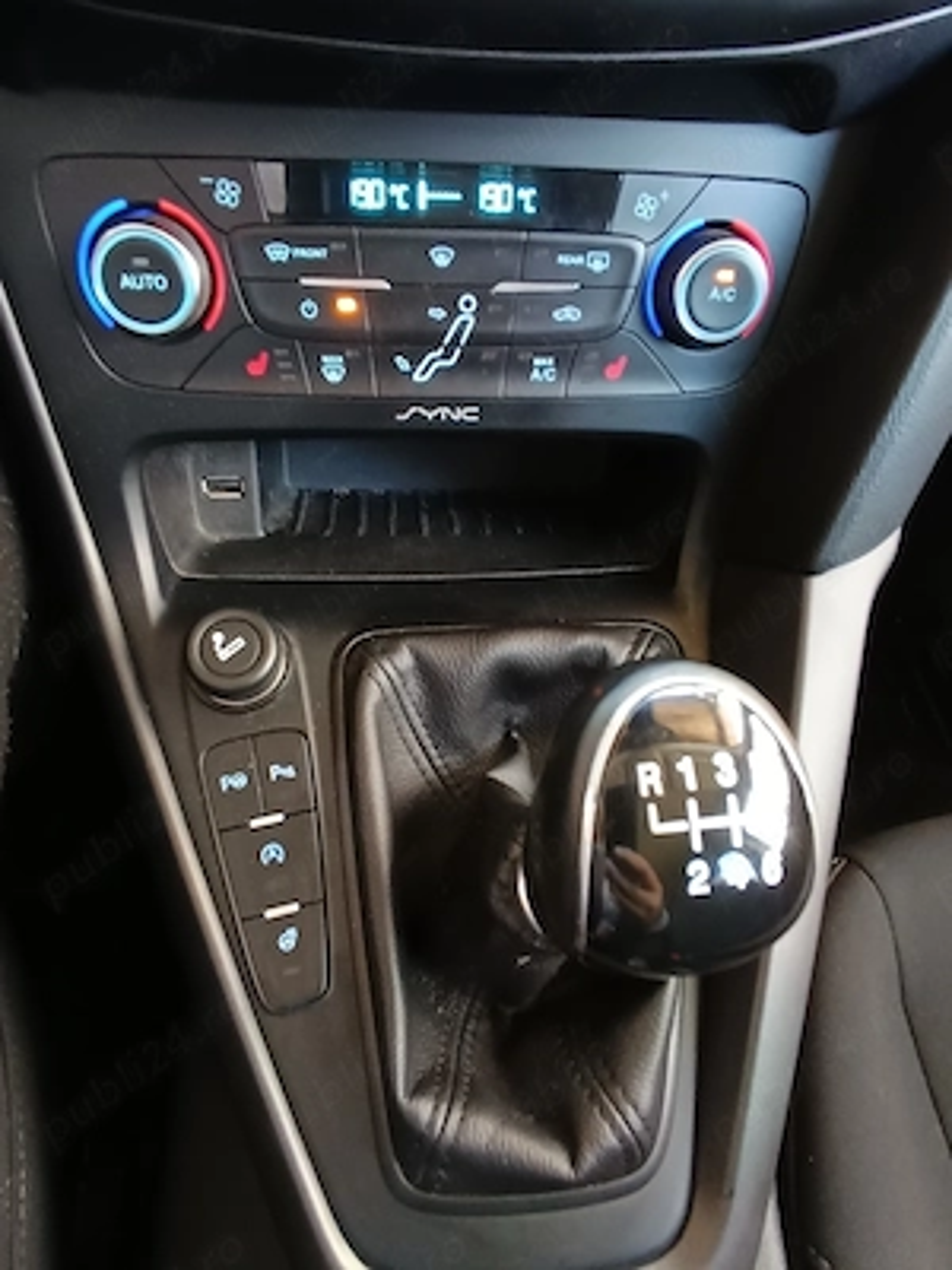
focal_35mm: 16
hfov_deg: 78.1
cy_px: 635
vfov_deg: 94.5
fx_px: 587
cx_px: 476
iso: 871
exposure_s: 1/14.3
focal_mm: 1.65
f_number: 2.2
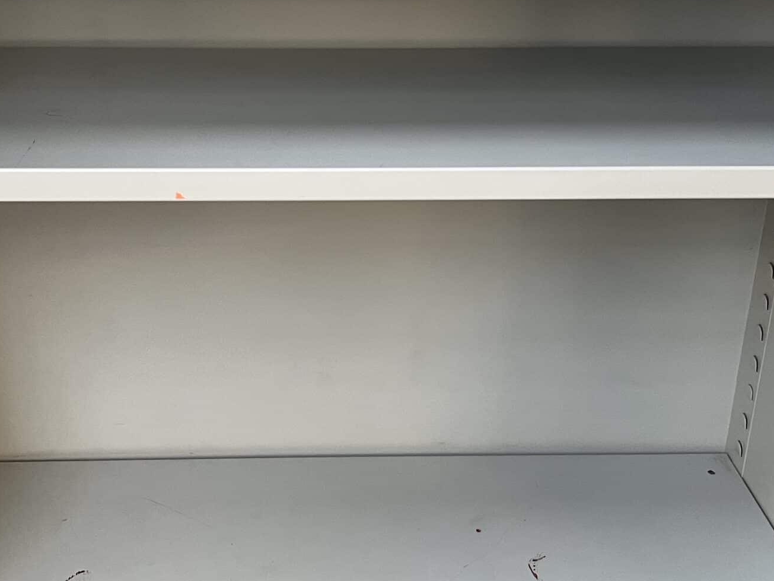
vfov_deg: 28.5
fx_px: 1140
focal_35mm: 51
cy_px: 248
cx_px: 317
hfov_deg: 37.4
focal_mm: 5.1
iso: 200
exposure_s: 1/50
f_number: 1.6
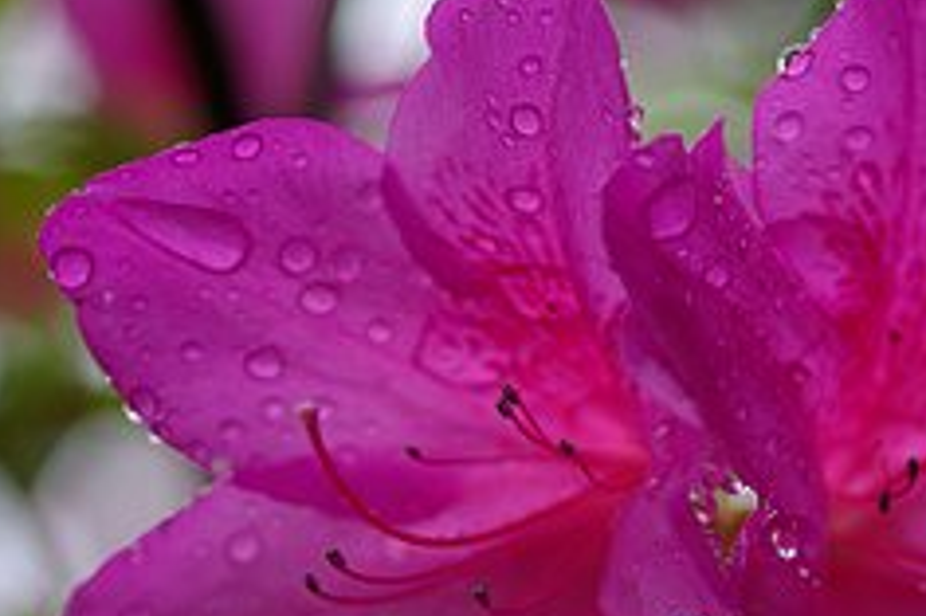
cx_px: 777
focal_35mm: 163
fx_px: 4190
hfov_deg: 12.5
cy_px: 451
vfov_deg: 8.4
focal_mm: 50
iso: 100
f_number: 2.8
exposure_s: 1/250
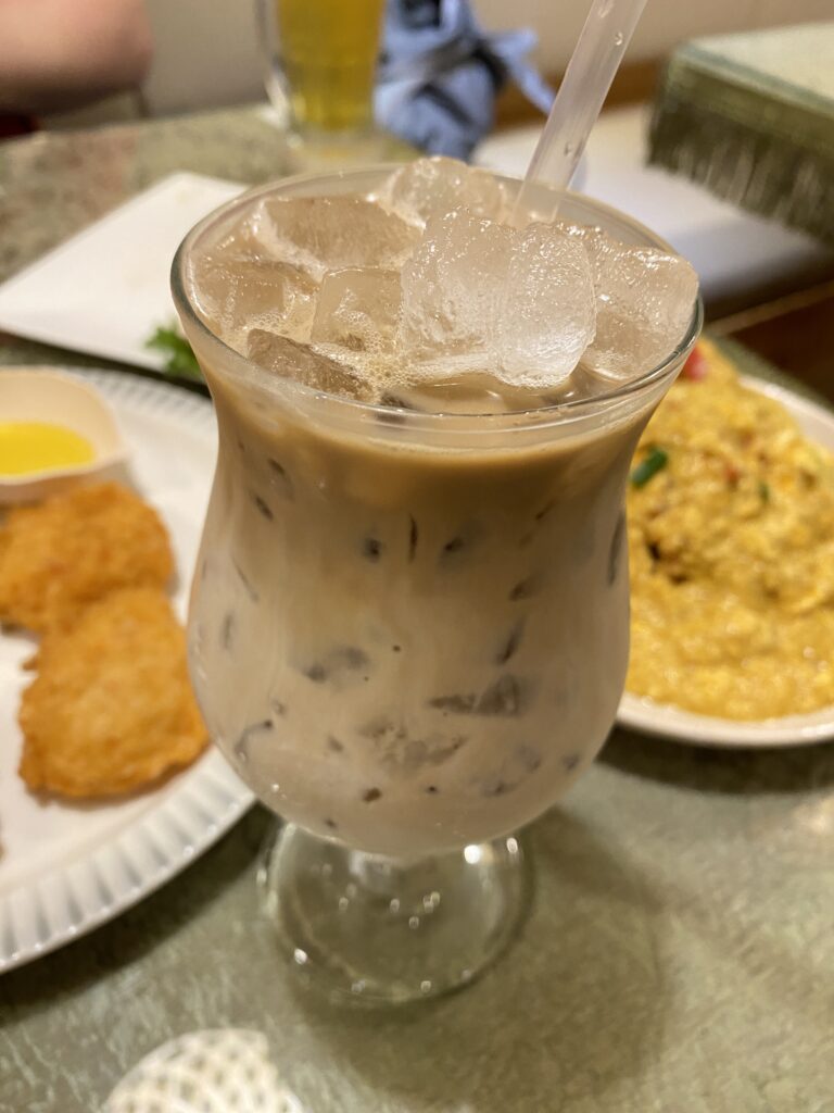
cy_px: 556
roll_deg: -5.0
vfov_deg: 69.4
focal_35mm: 25
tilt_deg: -43.5
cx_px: 417
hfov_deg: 54.9
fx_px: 803
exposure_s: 1/50
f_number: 1.8
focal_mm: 4.25
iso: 250
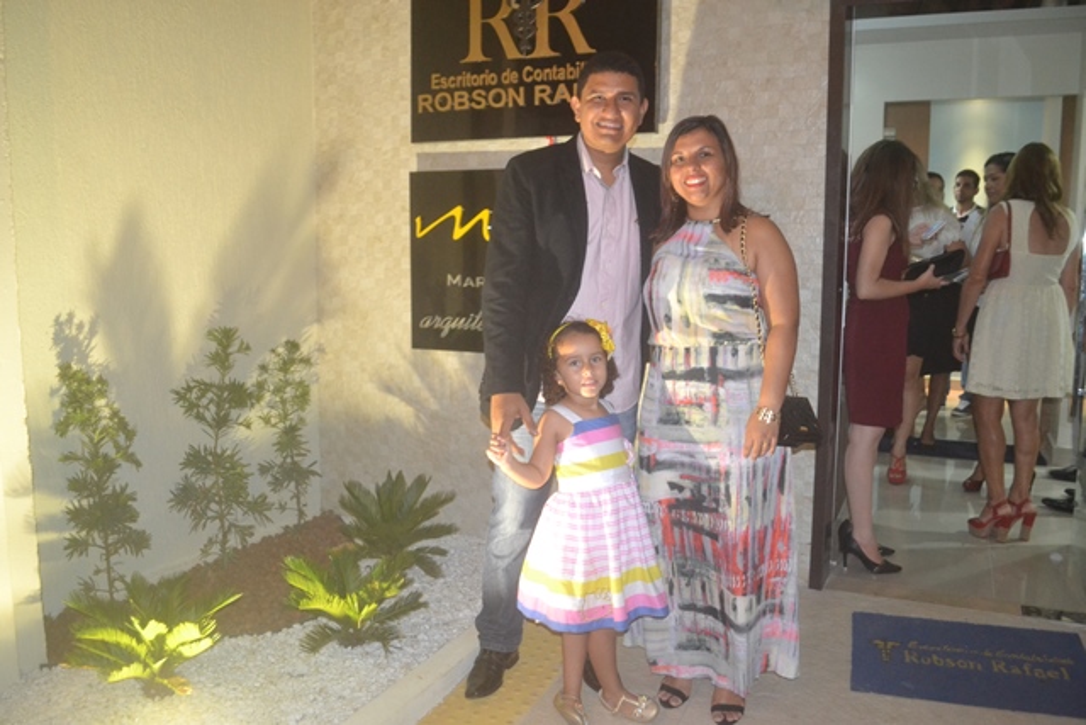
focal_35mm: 30
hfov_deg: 61.9
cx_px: 543
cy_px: 362
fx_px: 905
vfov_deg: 43.6
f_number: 3.8
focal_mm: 20
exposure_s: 1/60
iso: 2200
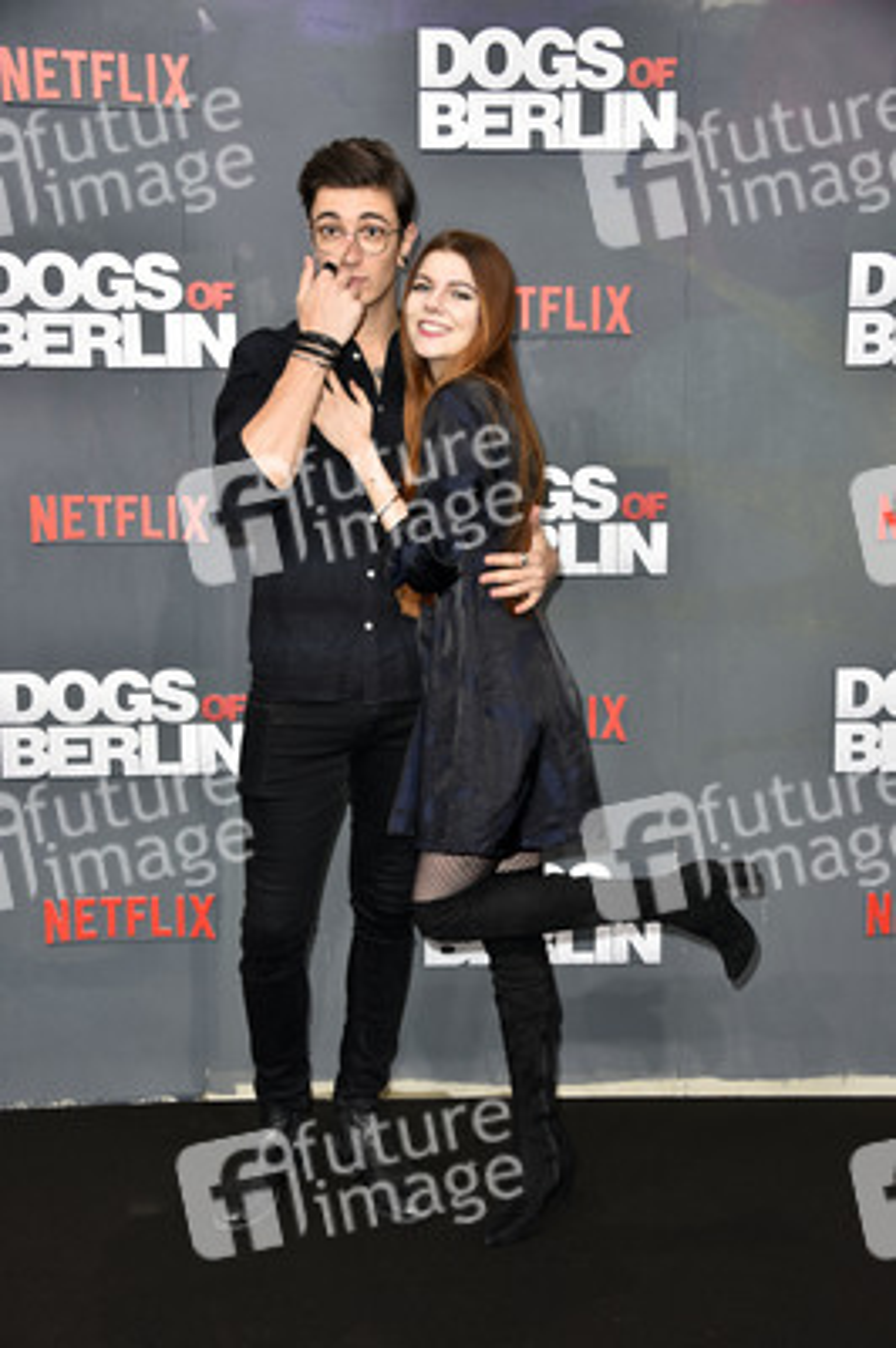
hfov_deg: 30.5
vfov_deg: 44.5
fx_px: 1645
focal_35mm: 44
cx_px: 448
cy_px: 674
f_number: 5.6
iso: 320
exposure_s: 1/200
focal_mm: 44
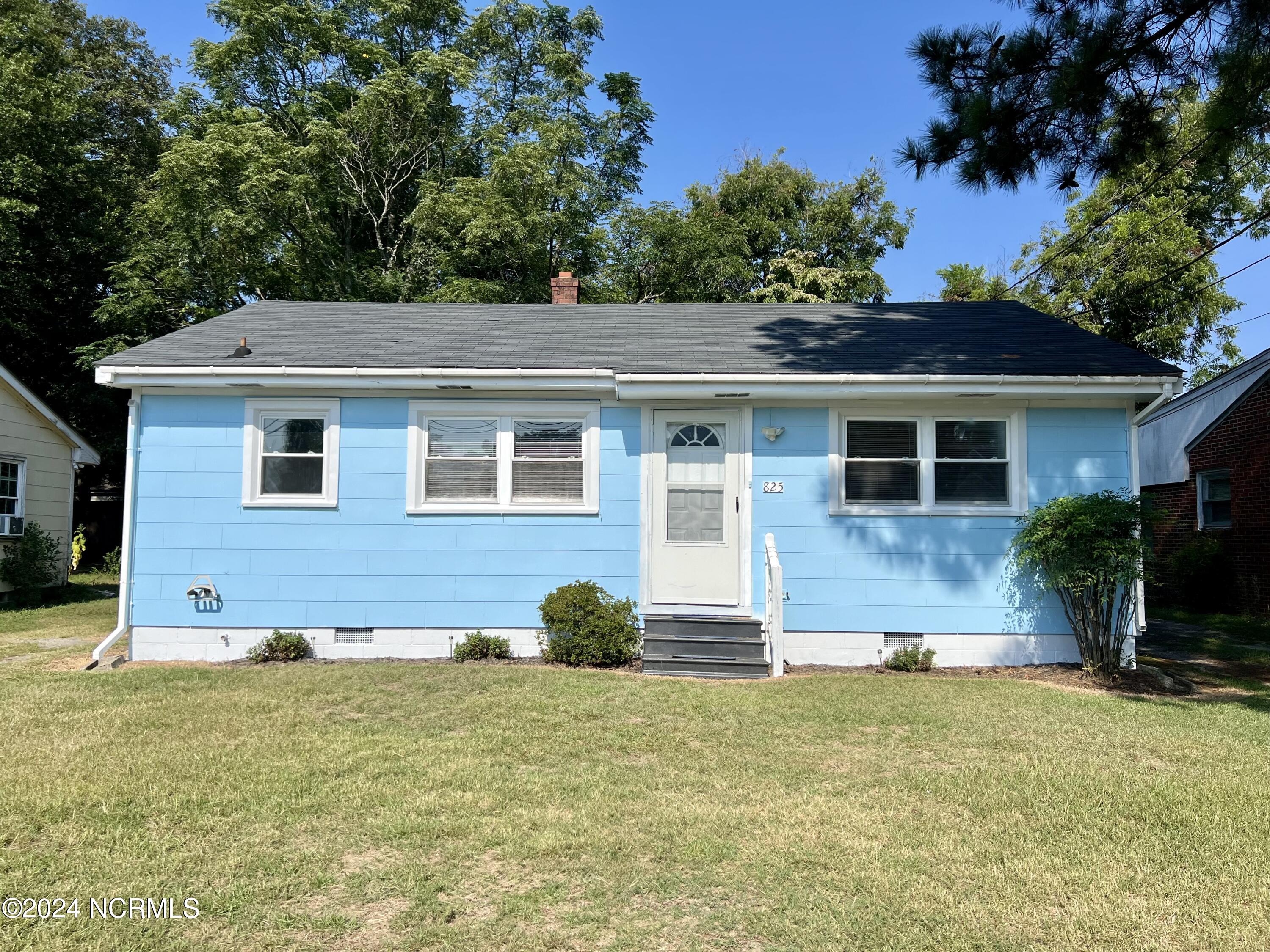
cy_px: 476
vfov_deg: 53.1
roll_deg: -0.6
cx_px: 635
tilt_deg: +4.6
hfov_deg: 67.3
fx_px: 954
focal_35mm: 26
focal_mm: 5.7
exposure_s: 1/7463
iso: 50
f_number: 1.5
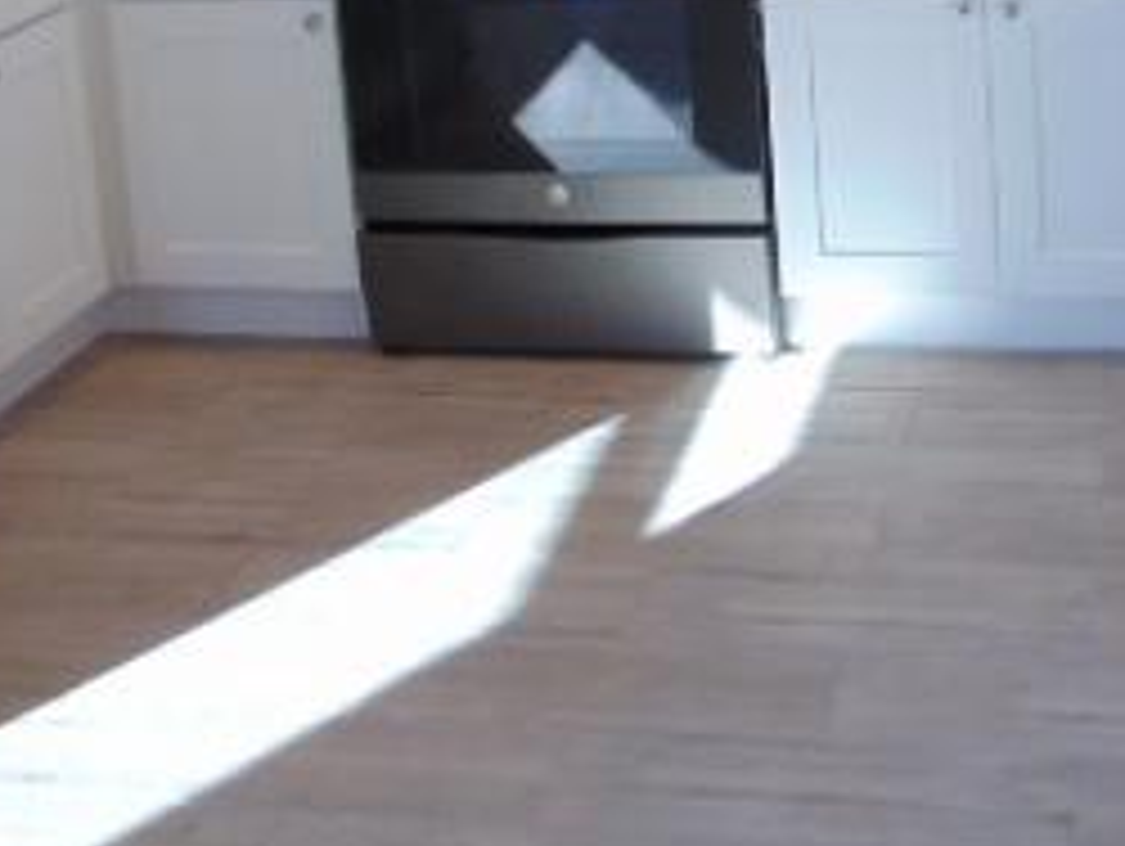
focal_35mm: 64
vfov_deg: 21.5
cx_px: 670
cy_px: -130
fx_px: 2082
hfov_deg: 30.2
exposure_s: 1/50
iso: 80
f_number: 3
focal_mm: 4.5
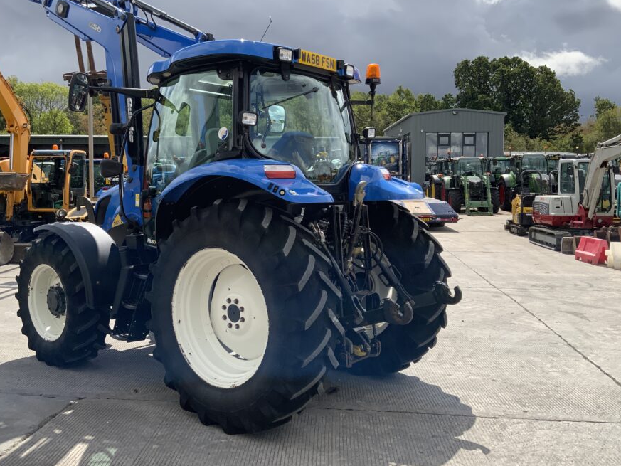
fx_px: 610
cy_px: 206
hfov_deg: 53.8
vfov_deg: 41.7
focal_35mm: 34
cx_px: 278
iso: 16
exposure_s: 1/1534
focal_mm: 3
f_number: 1.8
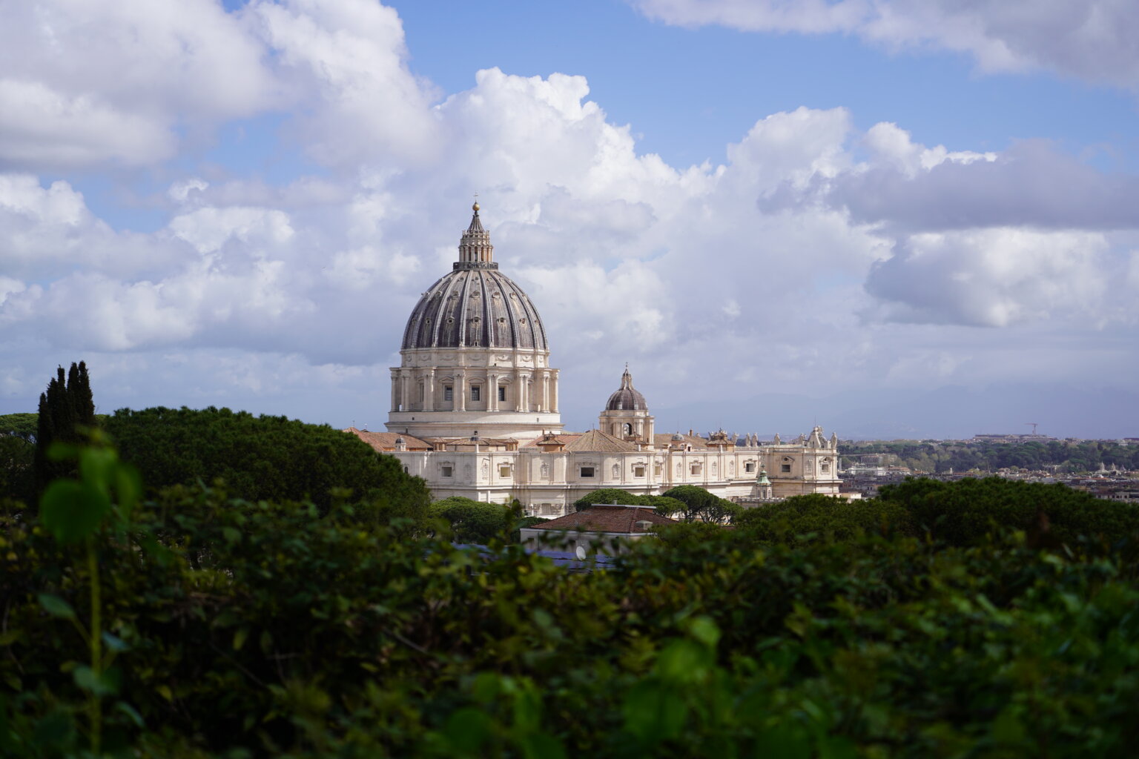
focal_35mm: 70
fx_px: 2215
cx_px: 570
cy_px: 380
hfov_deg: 28.8
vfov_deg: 19.5
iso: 100
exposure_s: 1/800
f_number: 5
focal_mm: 70
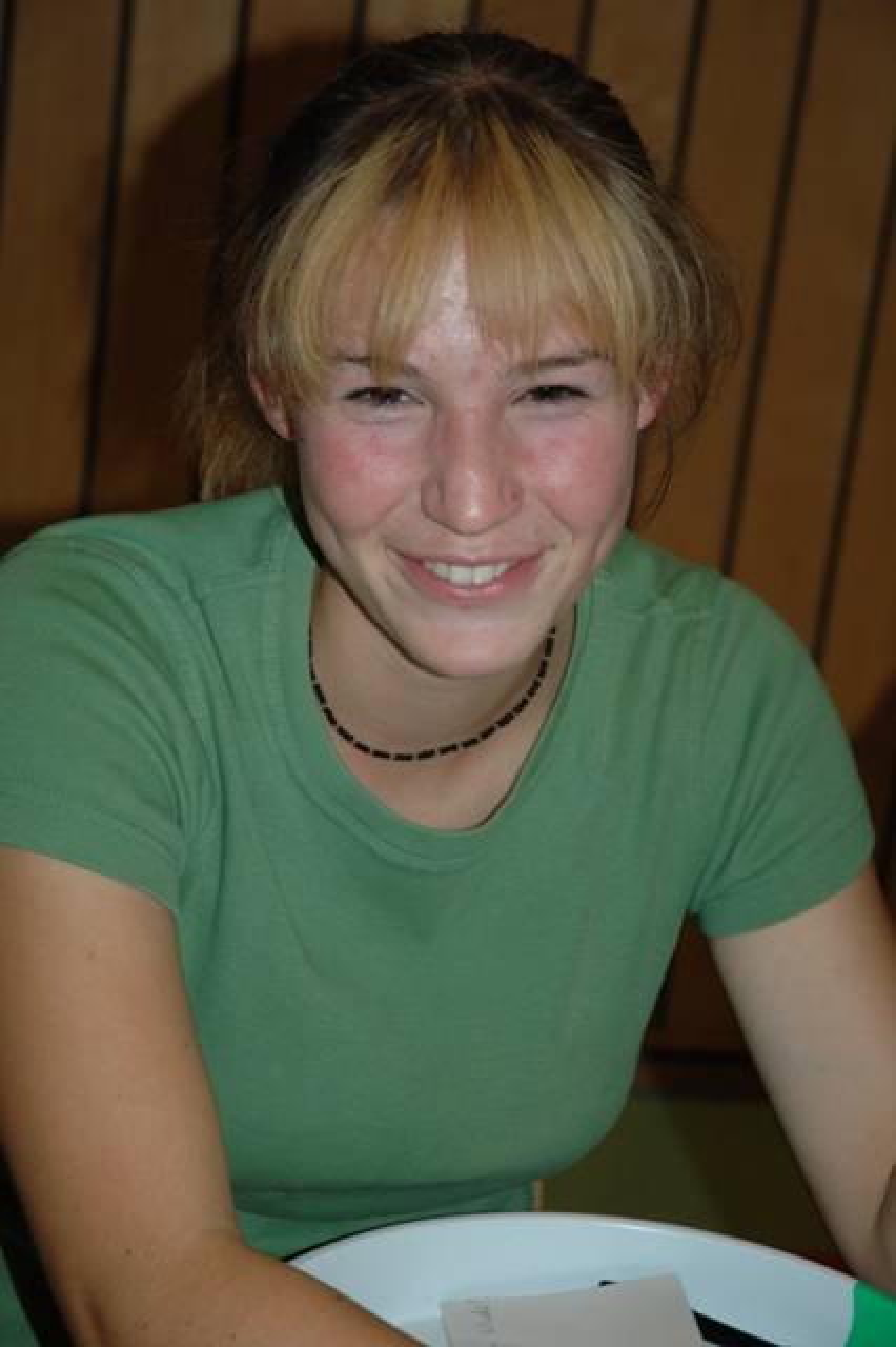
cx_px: 448
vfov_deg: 21.9
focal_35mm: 93
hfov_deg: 14.7
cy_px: 674
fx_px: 3475
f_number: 4.5
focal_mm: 62
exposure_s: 1/60
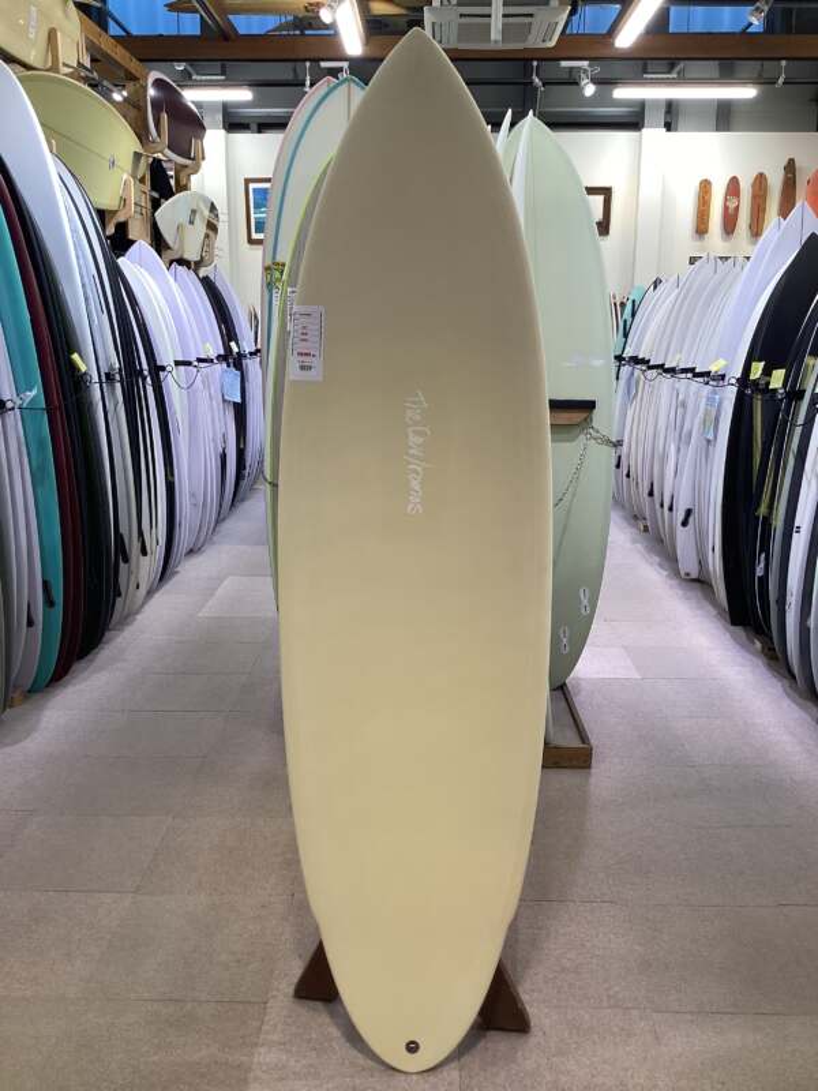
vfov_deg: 58.4
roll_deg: +0.3
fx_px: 977
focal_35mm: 31
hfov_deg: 45.4
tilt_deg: -13.1
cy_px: 546
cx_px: 409
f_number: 2.4
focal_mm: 3.3
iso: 80
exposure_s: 1/50
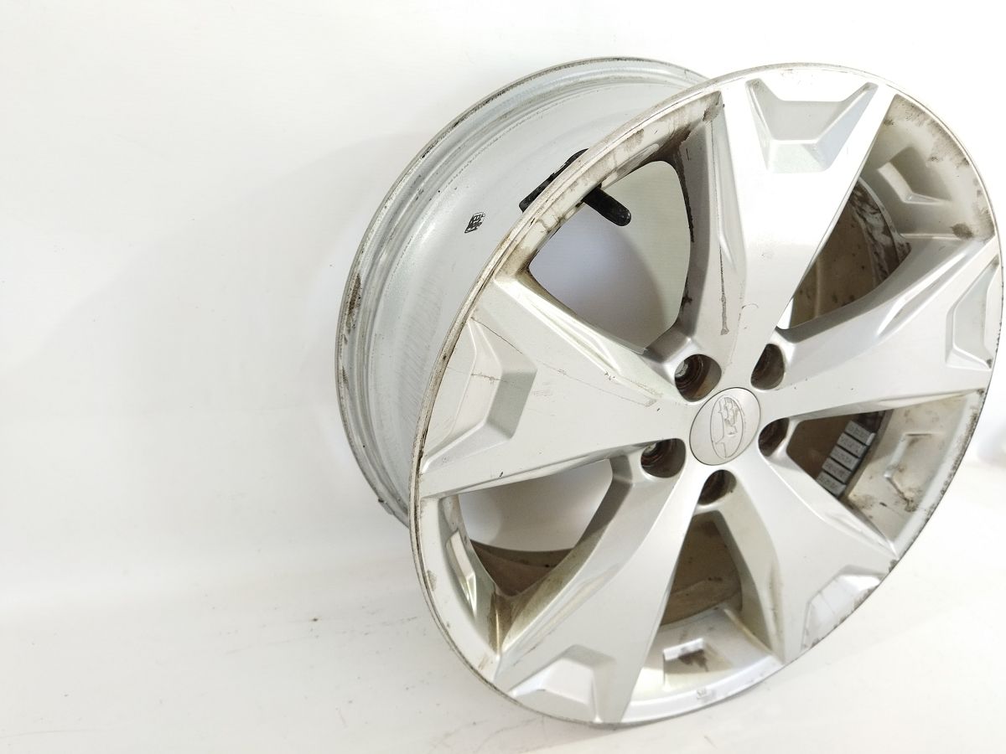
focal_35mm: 27
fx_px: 785
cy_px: 377
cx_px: 503
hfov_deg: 65.3
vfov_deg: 51.4
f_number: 1.79
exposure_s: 1/50
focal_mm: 4.71
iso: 157
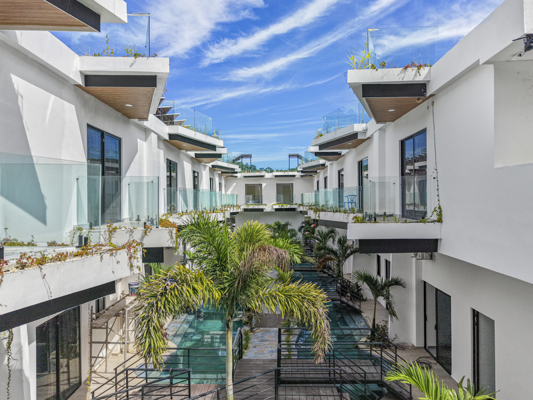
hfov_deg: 71.6
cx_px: 266
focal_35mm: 24
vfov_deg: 56.8
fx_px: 370
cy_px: 200
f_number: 1.8
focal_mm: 8.67
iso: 280
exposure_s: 1/1250
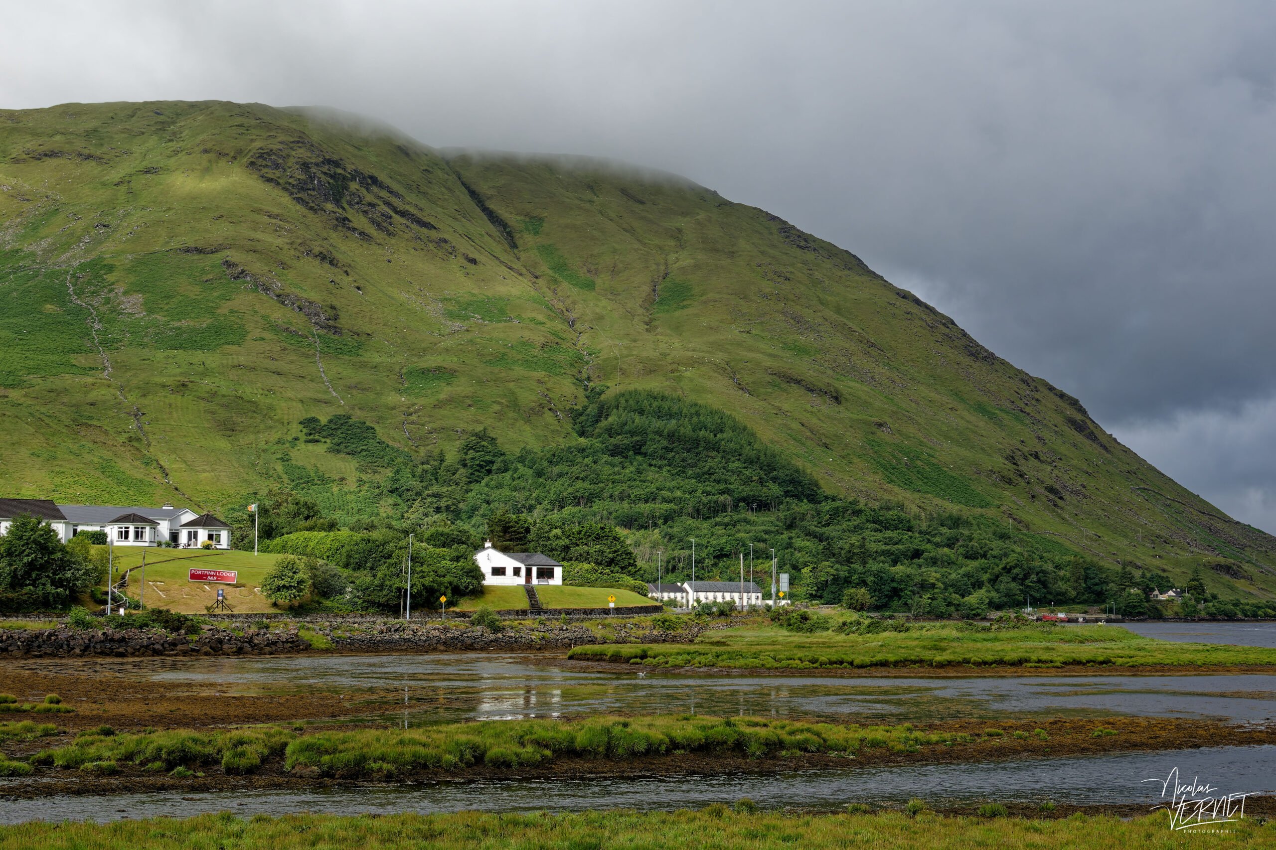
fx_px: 1860
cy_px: 425
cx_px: 638
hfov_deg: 37.9
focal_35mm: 52
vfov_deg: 25.7
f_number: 8
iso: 400
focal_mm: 35
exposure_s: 1/500
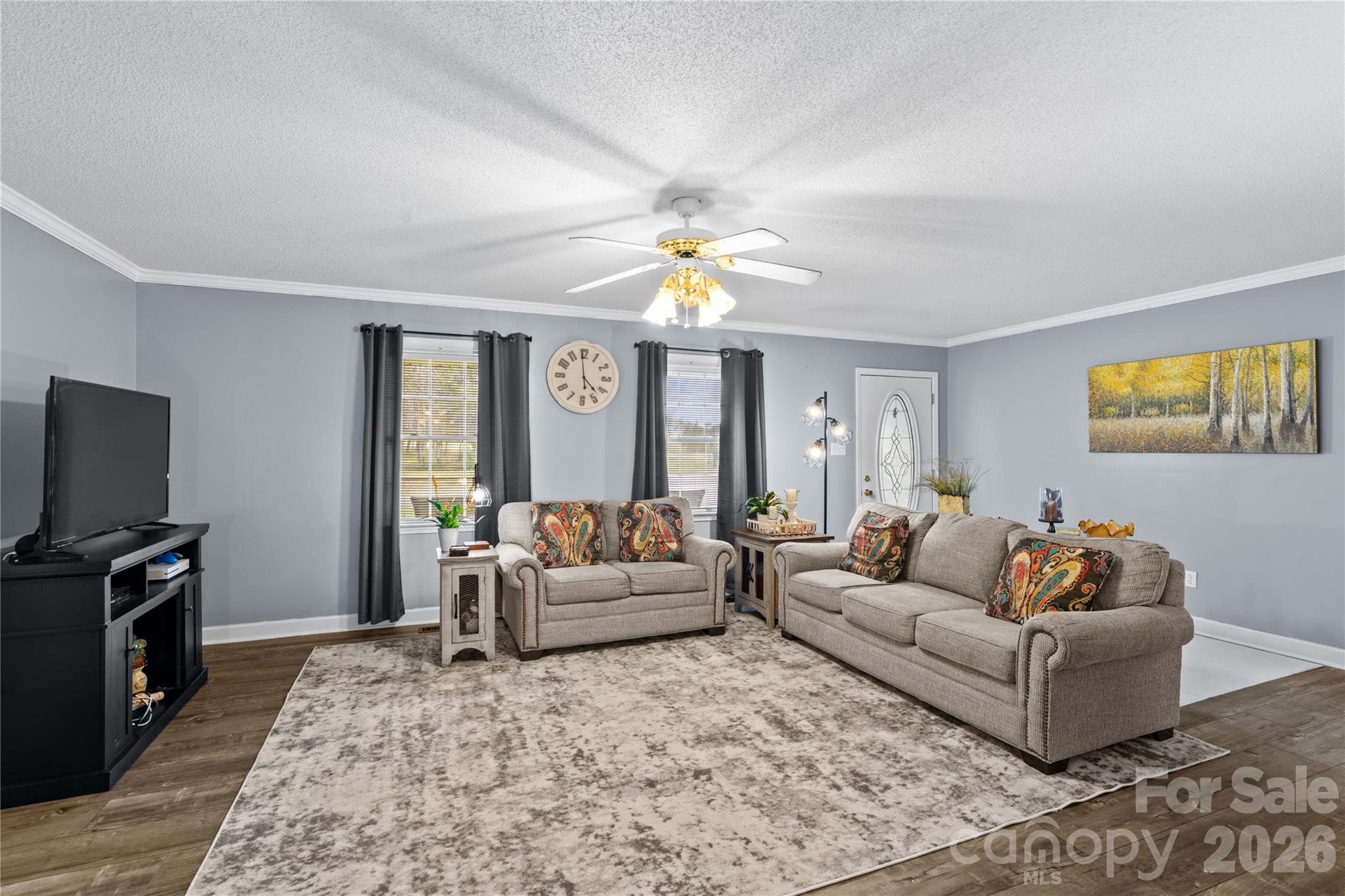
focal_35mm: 16
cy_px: 448
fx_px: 598
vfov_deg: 73.7
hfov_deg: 96.7
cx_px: 672
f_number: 8
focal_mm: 16
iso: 100
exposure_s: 2
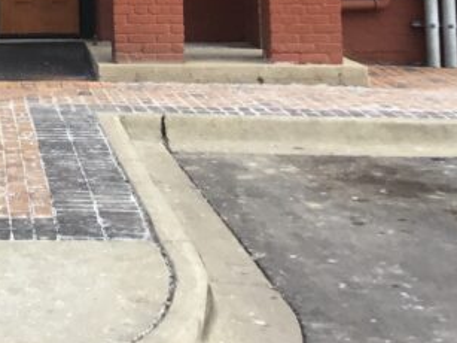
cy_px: -171
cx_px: -118
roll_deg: -0.5
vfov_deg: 12.7
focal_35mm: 111
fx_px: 1465
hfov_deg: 16.8
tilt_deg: +3.8
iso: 25
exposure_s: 1/488
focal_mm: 3.3
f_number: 2.4
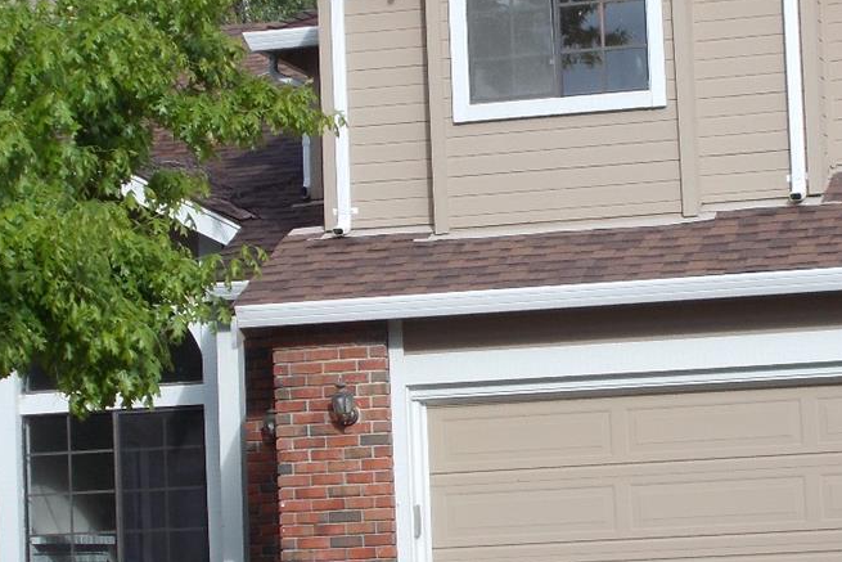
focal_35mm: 138
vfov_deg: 9.9
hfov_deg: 14.9
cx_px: 506
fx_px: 3228
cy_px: 283
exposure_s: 1/250
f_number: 4.9
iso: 80
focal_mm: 10.3
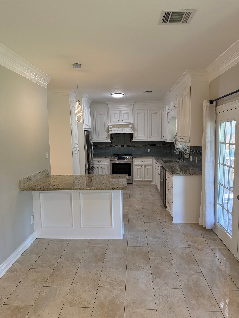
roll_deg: +1.1
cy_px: 159
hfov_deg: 56.8
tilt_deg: -7.6
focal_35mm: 24
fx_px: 221
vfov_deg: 71.6
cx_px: 120
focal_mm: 6.76
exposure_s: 1/138
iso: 200
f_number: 1.78
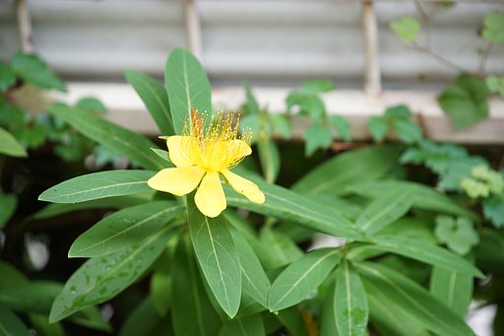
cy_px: 168
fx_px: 4198
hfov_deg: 6.9
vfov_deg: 4.6
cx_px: 252
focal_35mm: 300
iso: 500
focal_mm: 300
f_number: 6.3
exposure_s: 1/80
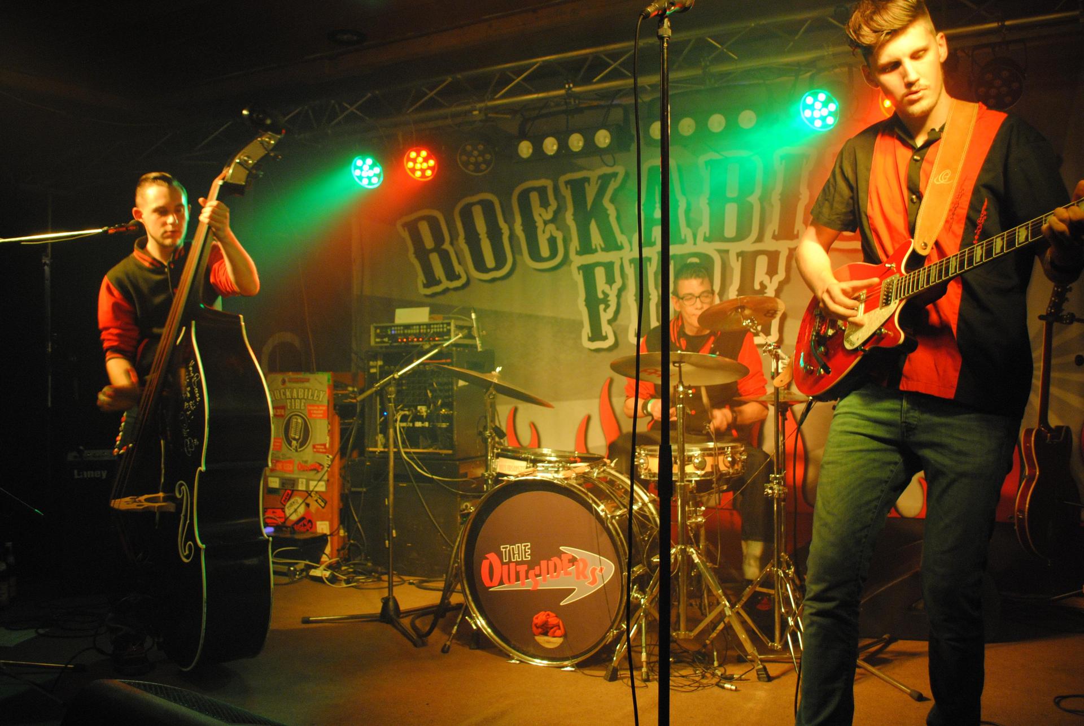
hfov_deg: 61.9
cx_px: 542
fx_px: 904
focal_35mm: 30
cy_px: 363
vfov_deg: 43.7
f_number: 3.8
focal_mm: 20
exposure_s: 1/30
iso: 560
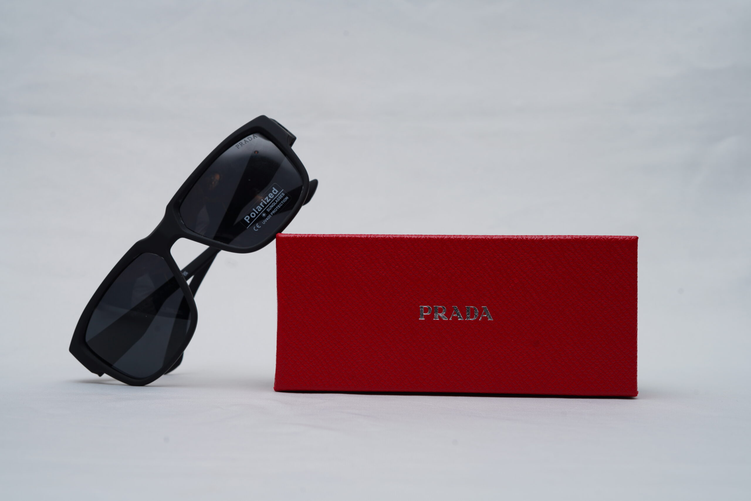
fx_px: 1043
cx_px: 376
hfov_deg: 39.6
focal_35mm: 50
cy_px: 250
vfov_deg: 27.0
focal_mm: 50
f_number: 9
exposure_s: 1/160
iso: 100
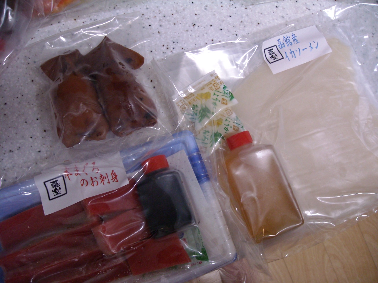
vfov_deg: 40.7
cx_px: 189
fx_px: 382
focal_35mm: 35
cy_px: 142
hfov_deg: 52.6
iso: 308
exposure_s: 1/60
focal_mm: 5.7
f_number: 2.8
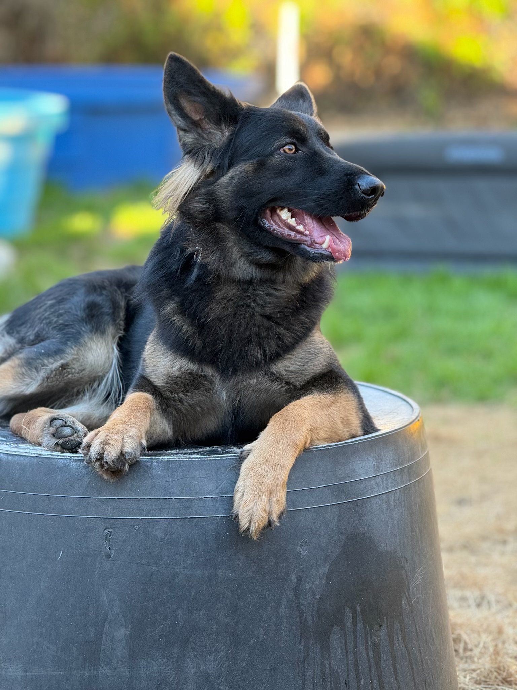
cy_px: 345
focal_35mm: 120
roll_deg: +1.2
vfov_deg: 16.4
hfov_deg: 12.3
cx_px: 258
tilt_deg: -9.2
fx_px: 2390
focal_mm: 15.66
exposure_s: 1/99
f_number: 2.8
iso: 125
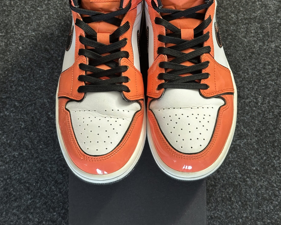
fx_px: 541
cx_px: 143
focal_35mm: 65
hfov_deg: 29.1
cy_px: 59
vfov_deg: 23.3
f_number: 1.78
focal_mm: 6.86
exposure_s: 1/33
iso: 250
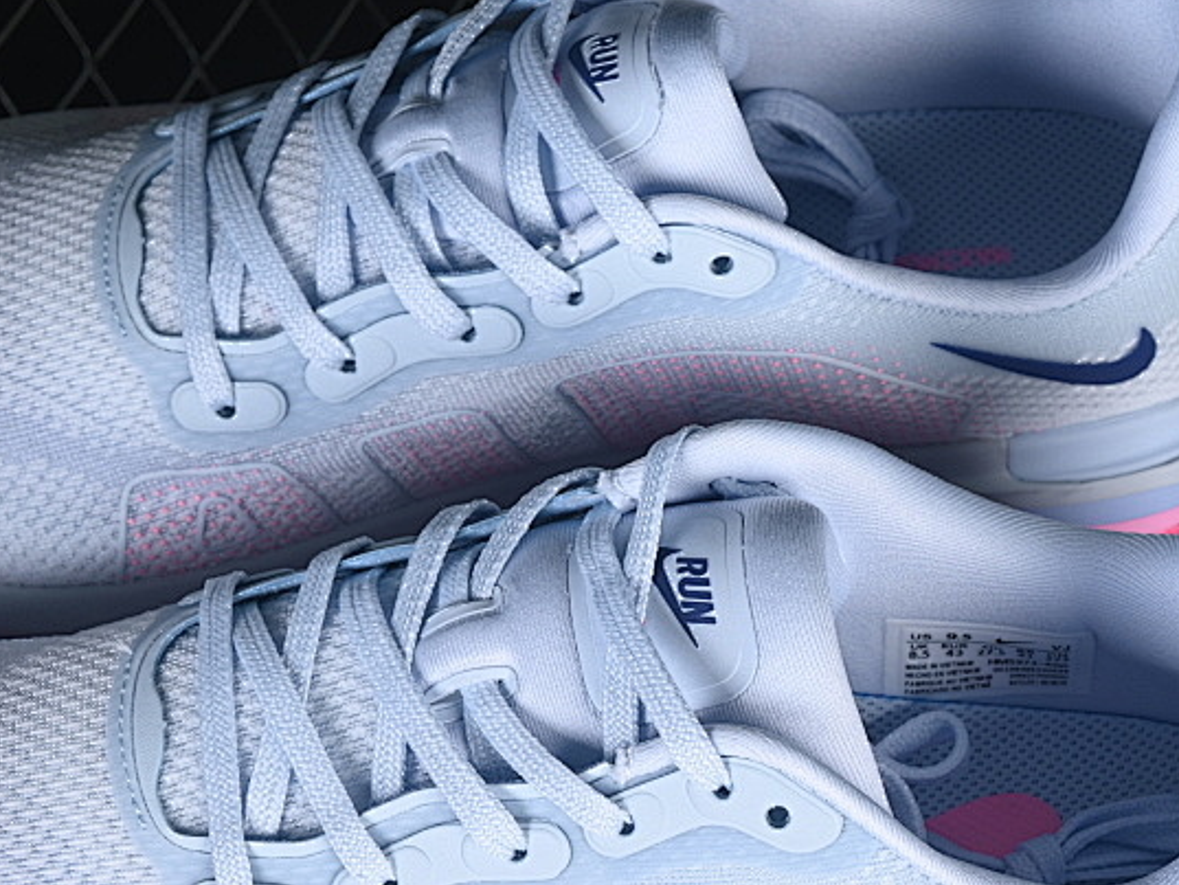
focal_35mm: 145
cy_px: 639
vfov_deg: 10.2
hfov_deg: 13.6
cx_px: 562
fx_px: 4940
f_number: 7.1
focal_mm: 50
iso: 160
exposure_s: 1/80
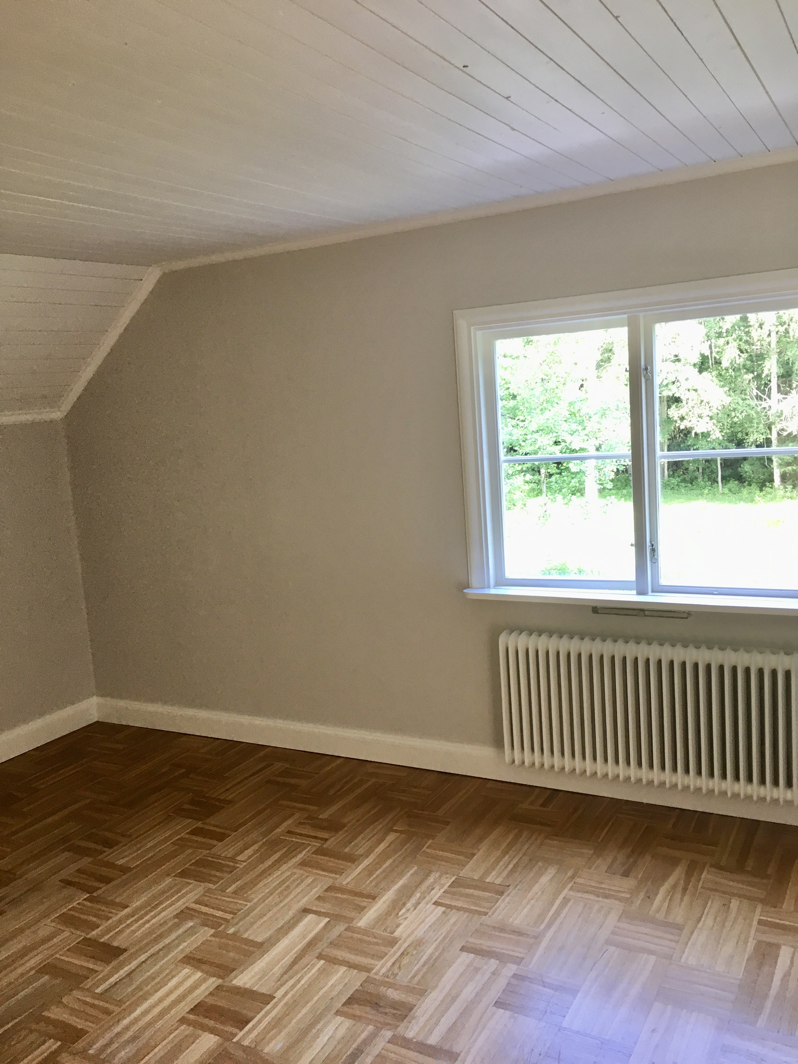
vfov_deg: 61.7
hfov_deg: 48.2
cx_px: 399
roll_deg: +3.3
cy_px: 532
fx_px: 891
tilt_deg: -5.4
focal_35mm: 29
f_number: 2.2
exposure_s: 1/33
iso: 40
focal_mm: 4.15
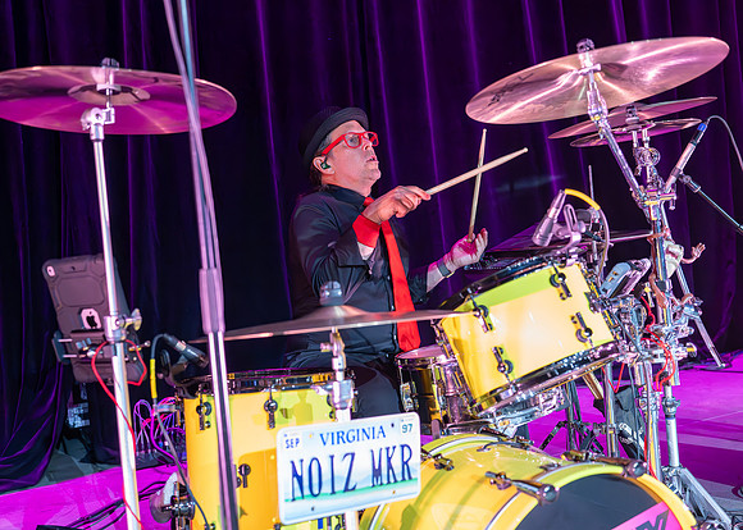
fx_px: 833
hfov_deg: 48.0
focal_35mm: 40
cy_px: 270
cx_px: 369
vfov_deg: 35.3
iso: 8000
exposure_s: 1/500
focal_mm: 33
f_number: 2.8
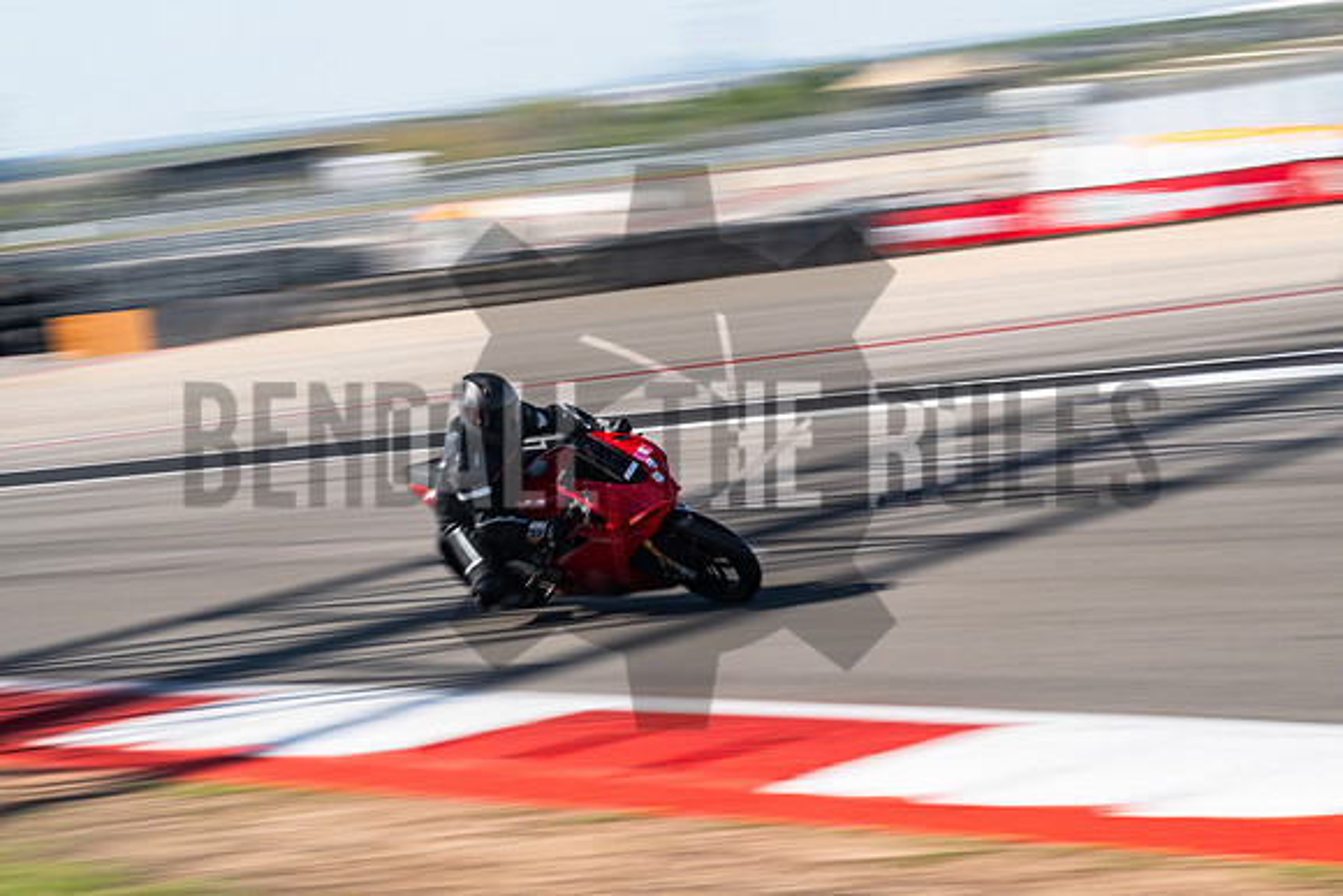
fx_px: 3545
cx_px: 672
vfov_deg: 14.4
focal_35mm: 95
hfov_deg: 21.5
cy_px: 448
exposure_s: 1/40
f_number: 16
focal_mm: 63.4
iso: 160
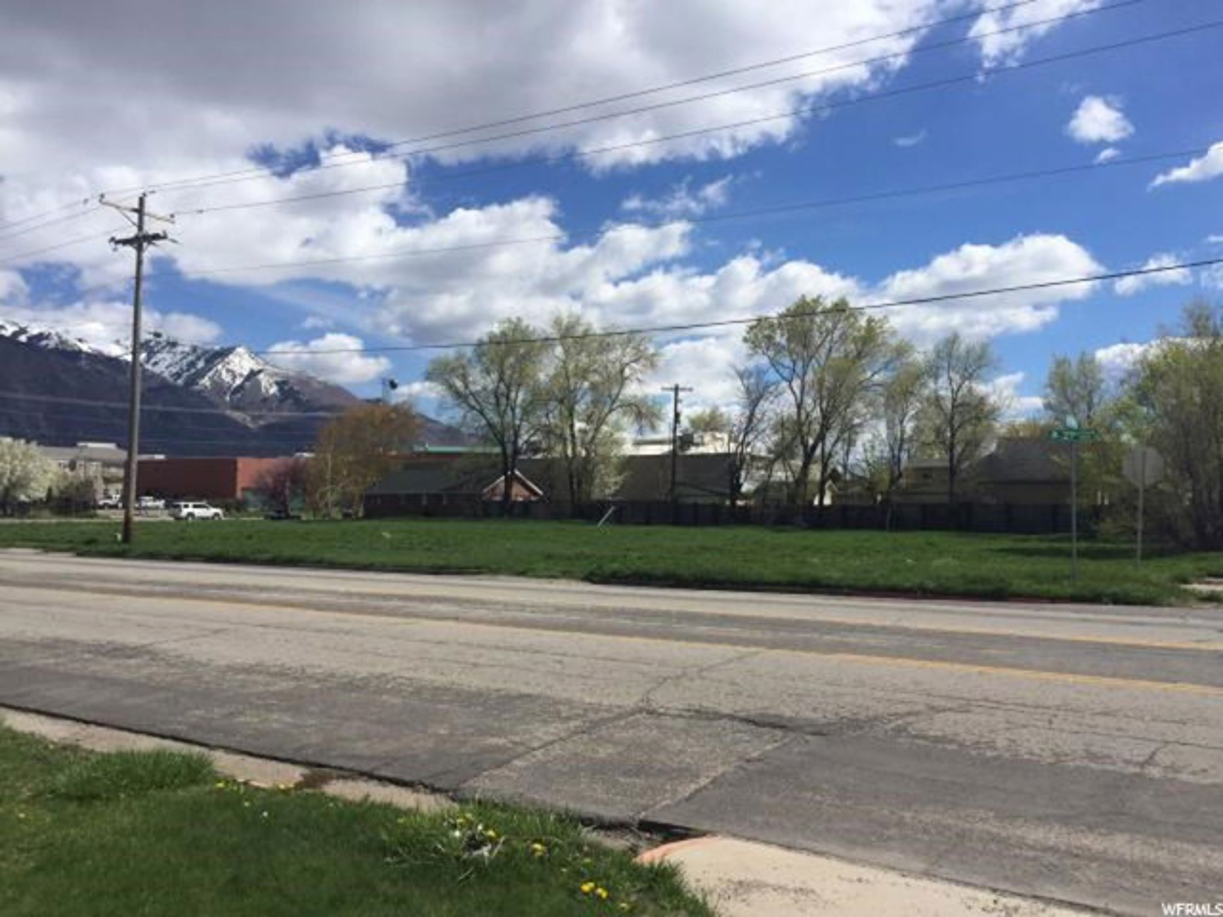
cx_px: 612
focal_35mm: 29
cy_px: 458
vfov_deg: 48.2
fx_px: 1025
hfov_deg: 61.7
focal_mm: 4.15
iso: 32
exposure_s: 1/3968
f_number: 2.2
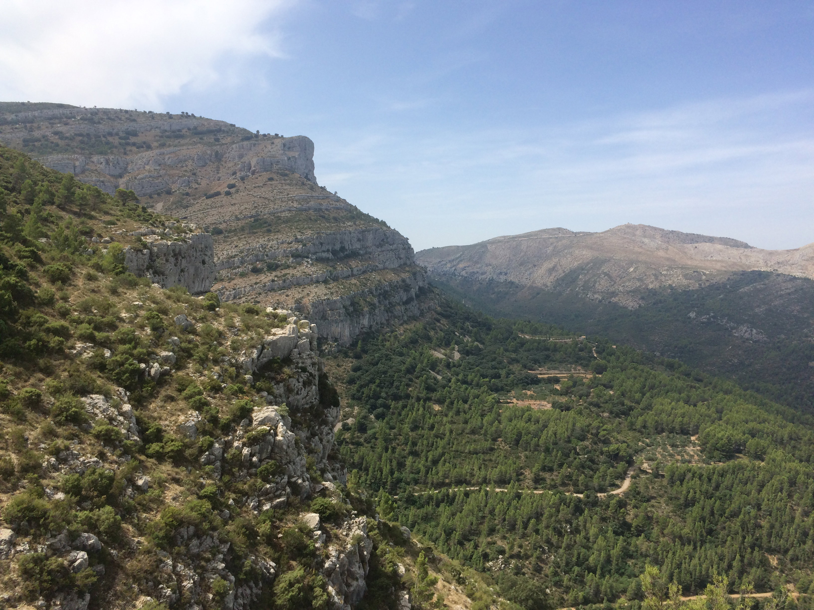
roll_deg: +0.4
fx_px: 682
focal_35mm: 29
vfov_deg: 48.2
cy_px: 305
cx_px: 407
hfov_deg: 61.7
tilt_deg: -0.7
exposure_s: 1/1953
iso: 32
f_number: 2.2
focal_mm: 4.15
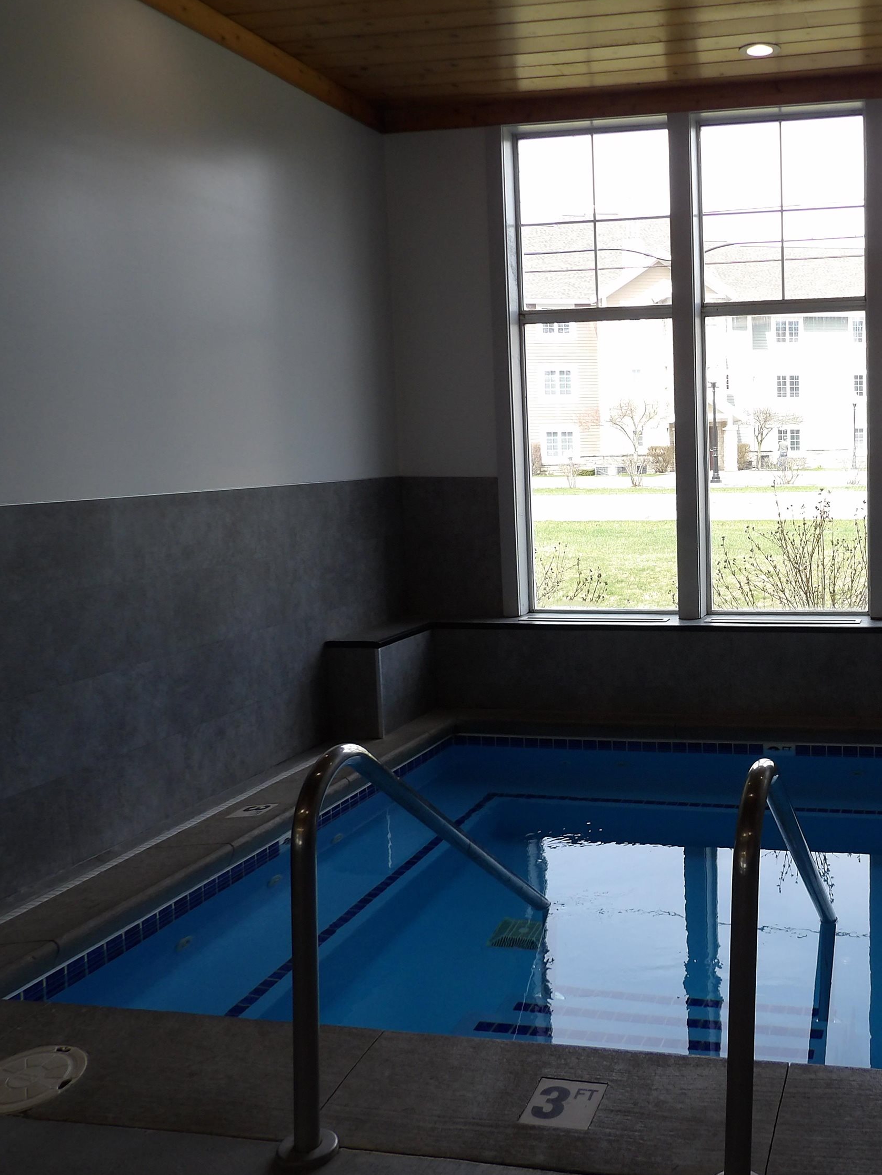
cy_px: 584
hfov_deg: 40.7
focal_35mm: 33
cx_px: 740
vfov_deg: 55.3
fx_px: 1121
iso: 100
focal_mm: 4.3
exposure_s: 1/216
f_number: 3.2
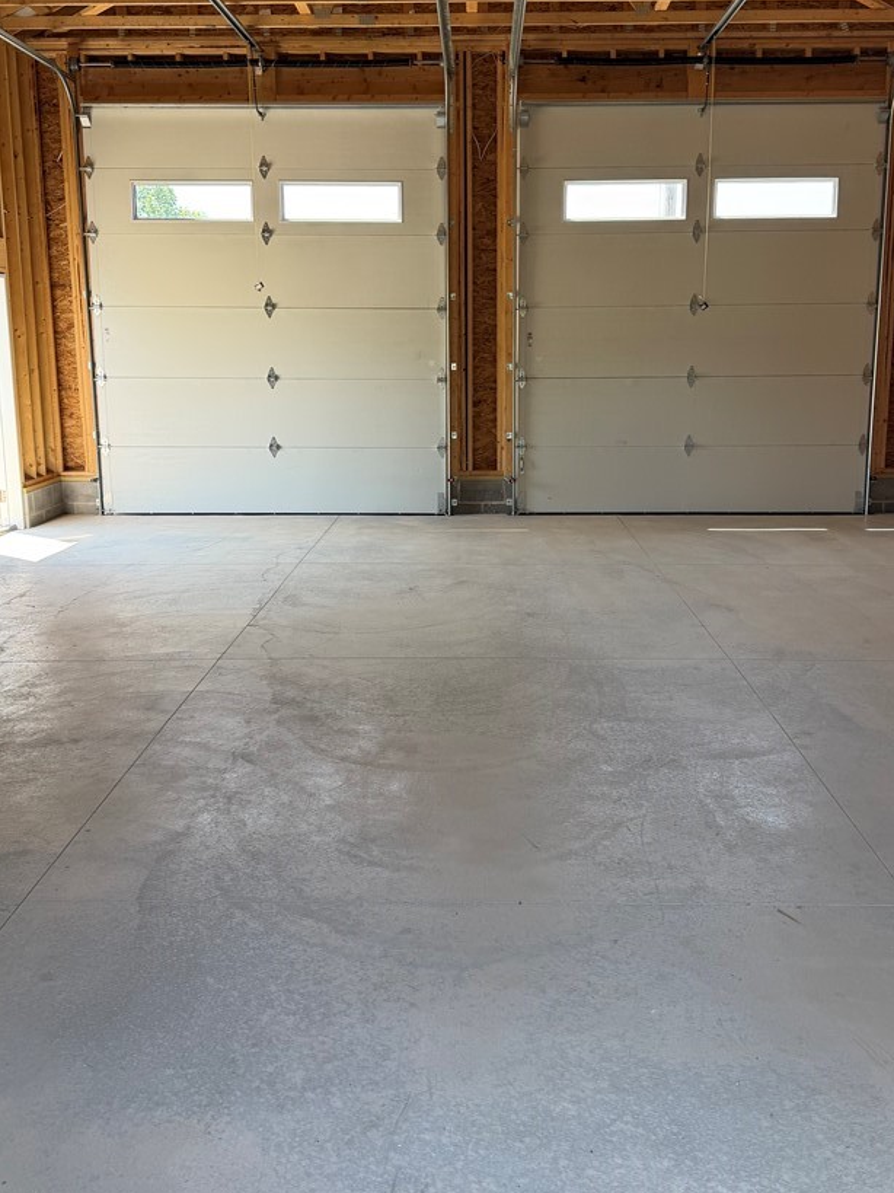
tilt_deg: -10.3
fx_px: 1033
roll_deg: -0.8
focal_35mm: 30
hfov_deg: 46.8
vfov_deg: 59.7
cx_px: 478
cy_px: 503
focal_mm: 6.76
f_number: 1.78
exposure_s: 1/170
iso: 80
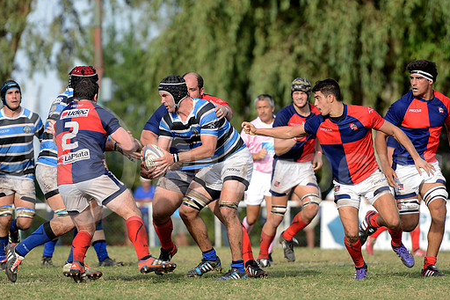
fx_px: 3824
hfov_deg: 6.7
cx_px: 223
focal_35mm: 306
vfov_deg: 4.5
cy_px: 163
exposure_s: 1/1000
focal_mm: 270
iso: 500
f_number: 4
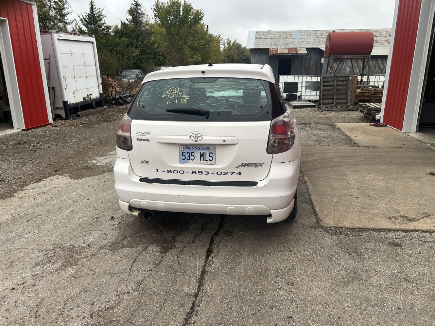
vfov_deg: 53.1
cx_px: 218
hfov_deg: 67.3
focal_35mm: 26
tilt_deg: -14.1
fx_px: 327
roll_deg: +0.0
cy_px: 163
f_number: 1.5
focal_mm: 5.7
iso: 50
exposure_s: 1/748
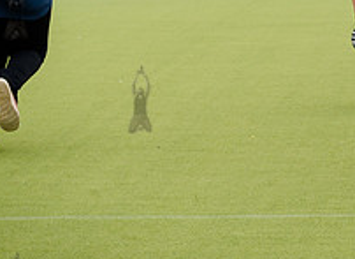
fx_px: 2242
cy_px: 5
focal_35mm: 221
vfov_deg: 6.6
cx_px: 437
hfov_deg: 8.9
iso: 250
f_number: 4
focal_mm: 70
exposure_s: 1/1000
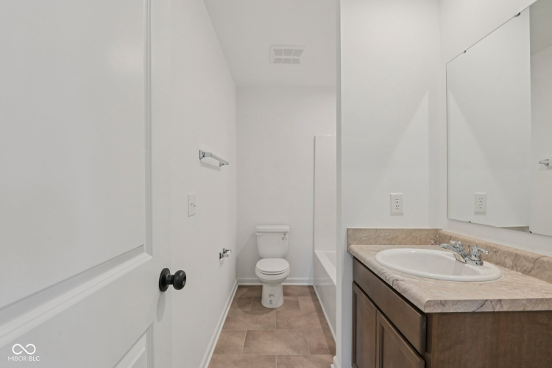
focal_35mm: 16
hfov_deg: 96.7
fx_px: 245
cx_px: 276
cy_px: 184
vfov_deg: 73.7
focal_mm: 16
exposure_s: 1/15
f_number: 8
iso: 125
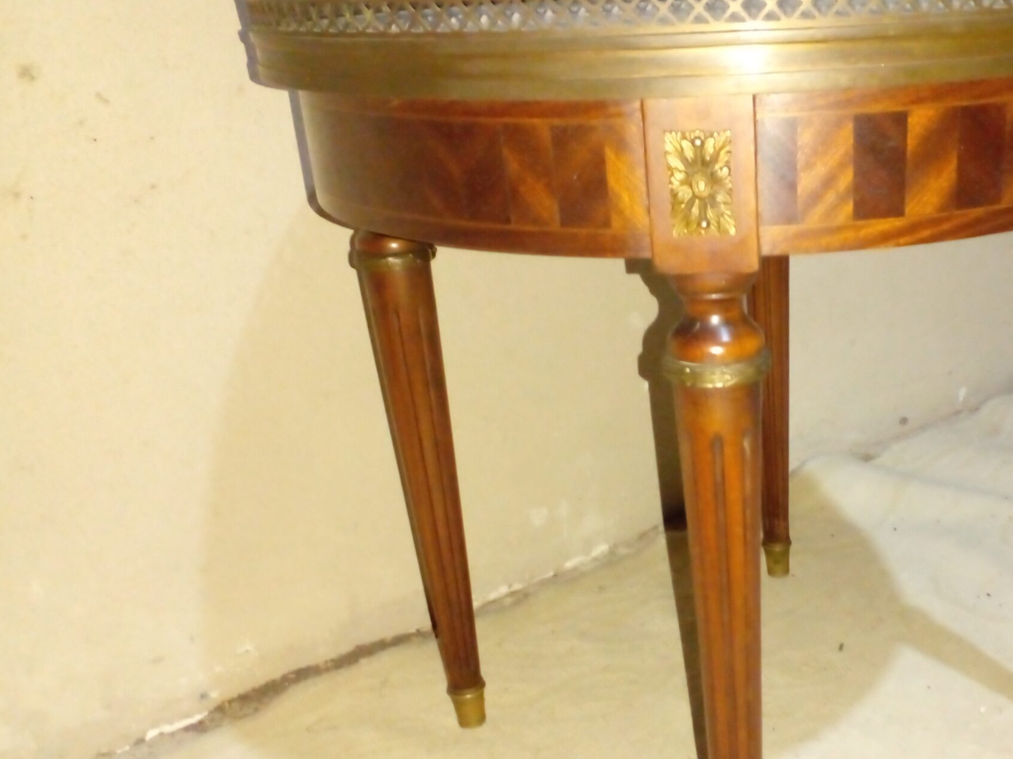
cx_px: 749
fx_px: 1200
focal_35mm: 41
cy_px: 413
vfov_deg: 35.1
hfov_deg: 44.4
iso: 500
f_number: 1.9
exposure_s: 1/25
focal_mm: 3.6
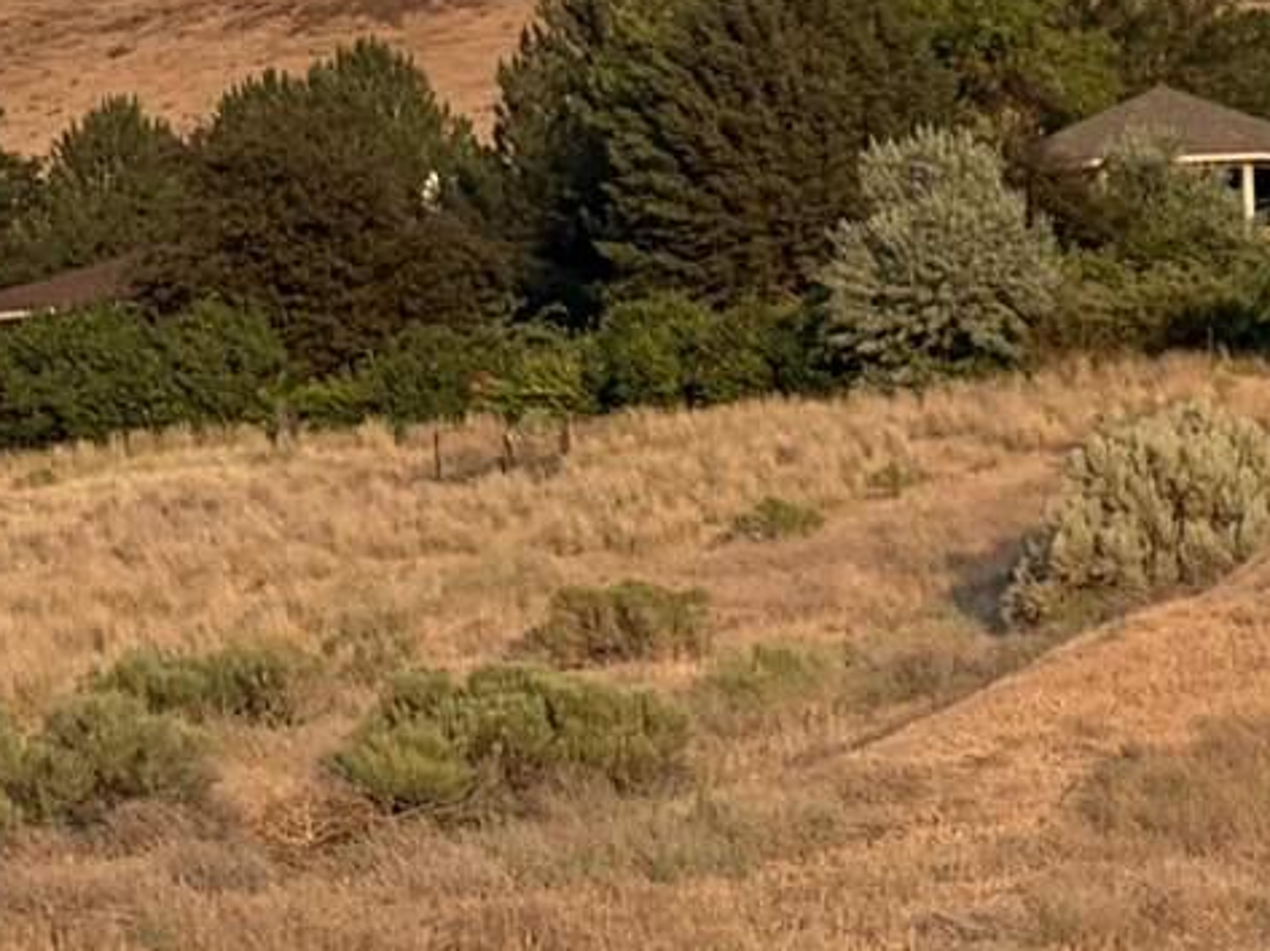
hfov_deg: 11.2
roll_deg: +3.2
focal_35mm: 169
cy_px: -188
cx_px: 1898
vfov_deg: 8.7
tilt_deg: +8.1
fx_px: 6196
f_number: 1.6
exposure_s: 1/987
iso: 50
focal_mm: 5.96
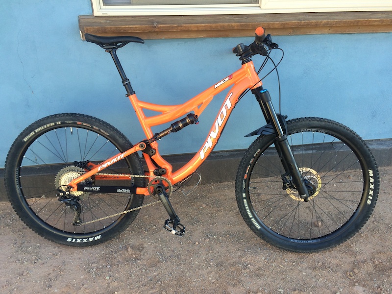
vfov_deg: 48.2
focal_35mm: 29
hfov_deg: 61.7
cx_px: 196
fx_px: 328
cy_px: 147
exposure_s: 1/120
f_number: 2.2
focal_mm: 4.15
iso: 50
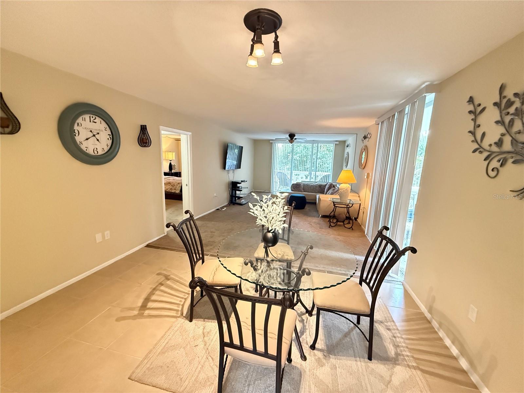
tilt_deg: -9.6
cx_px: 262
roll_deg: -2.2
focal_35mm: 14
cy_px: 196
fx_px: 212
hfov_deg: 102.1
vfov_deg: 85.7
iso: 1250
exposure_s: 1/60
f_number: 2.2
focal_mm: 2.22
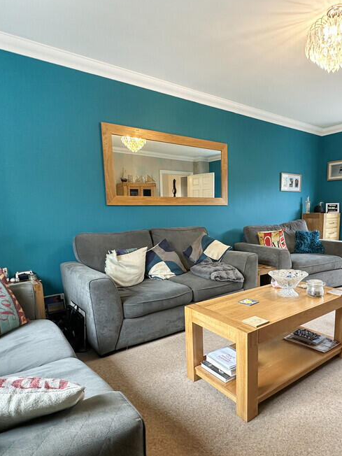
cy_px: 259
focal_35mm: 22
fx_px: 290
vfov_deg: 76.0
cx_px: 210
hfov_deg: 60.4
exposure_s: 1/50
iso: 320
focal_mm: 2.22
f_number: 2.2
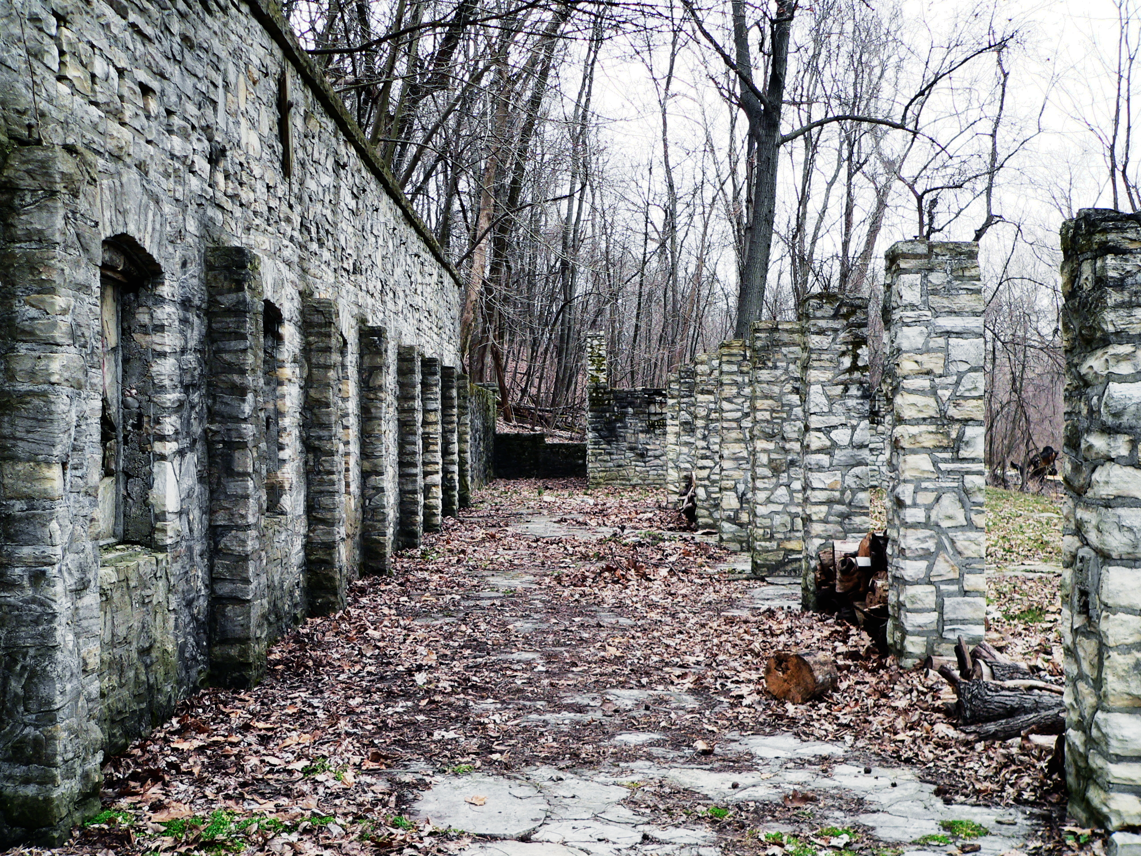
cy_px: 428
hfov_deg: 44.8
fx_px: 1384
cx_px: 570
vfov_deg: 34.3
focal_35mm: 42
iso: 80
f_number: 2.8
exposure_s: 1/100
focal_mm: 6.9
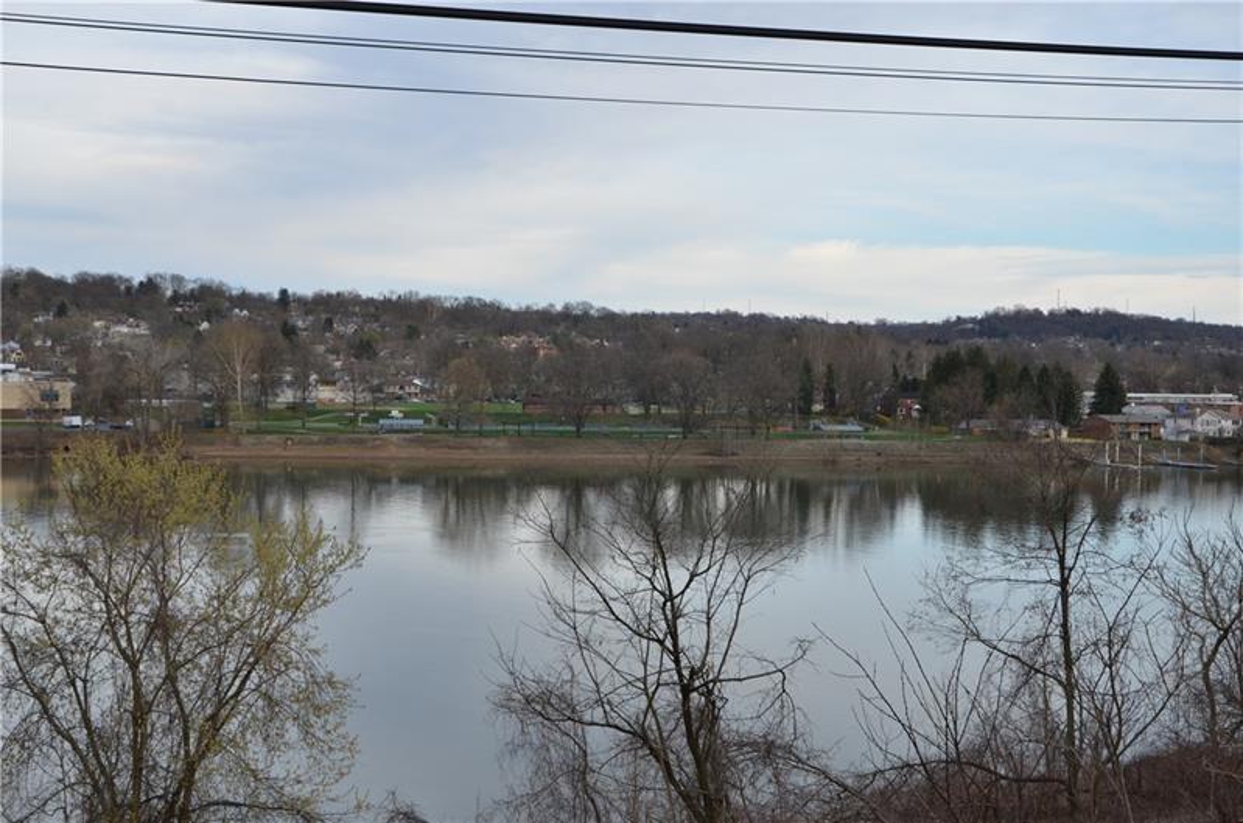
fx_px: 1654
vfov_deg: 27.9
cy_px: 412
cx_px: 622
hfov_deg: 41.2
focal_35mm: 48
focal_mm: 32
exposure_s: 1/250
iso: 180
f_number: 8
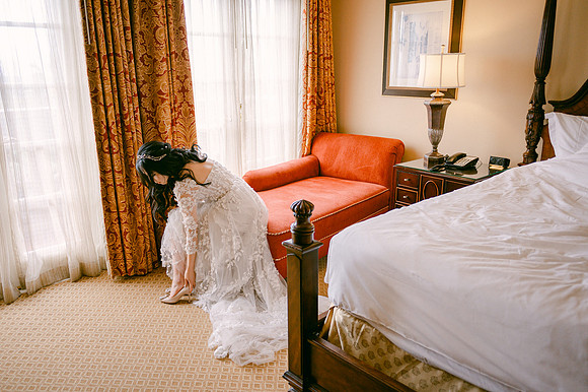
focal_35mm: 28
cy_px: 196
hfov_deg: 65.5
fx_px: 457
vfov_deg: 46.4
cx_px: 294
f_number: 2.8
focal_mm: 28
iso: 400
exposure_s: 1/200
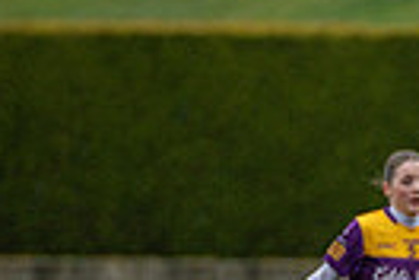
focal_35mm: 1315
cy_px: 517
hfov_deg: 1.6
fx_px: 15304
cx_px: 625
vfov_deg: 1.0
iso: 1000
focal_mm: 300
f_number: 2.8
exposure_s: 1/640
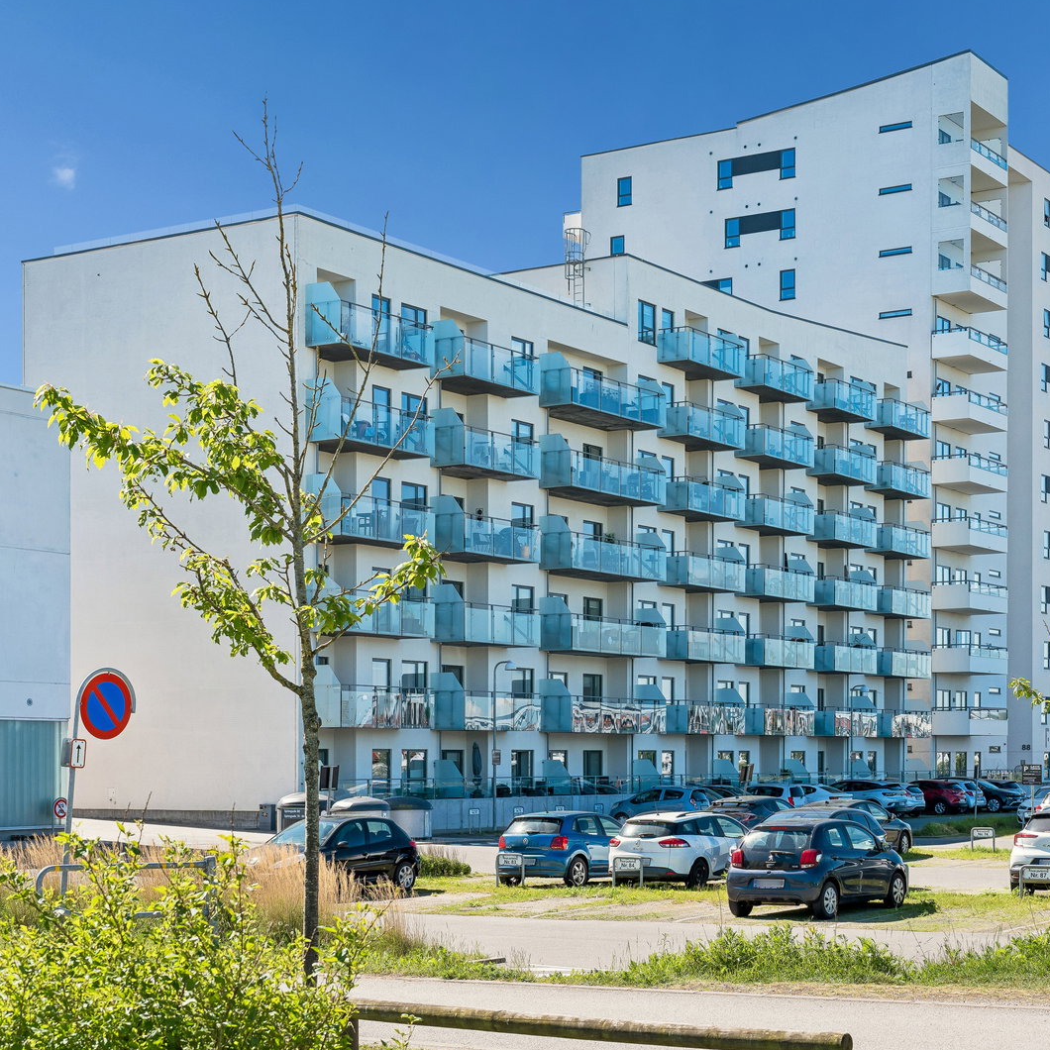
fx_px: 2025
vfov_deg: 29.1
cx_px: 602
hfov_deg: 29.0
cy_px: 524
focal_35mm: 59
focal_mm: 46
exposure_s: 1/1000
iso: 400
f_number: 5.6
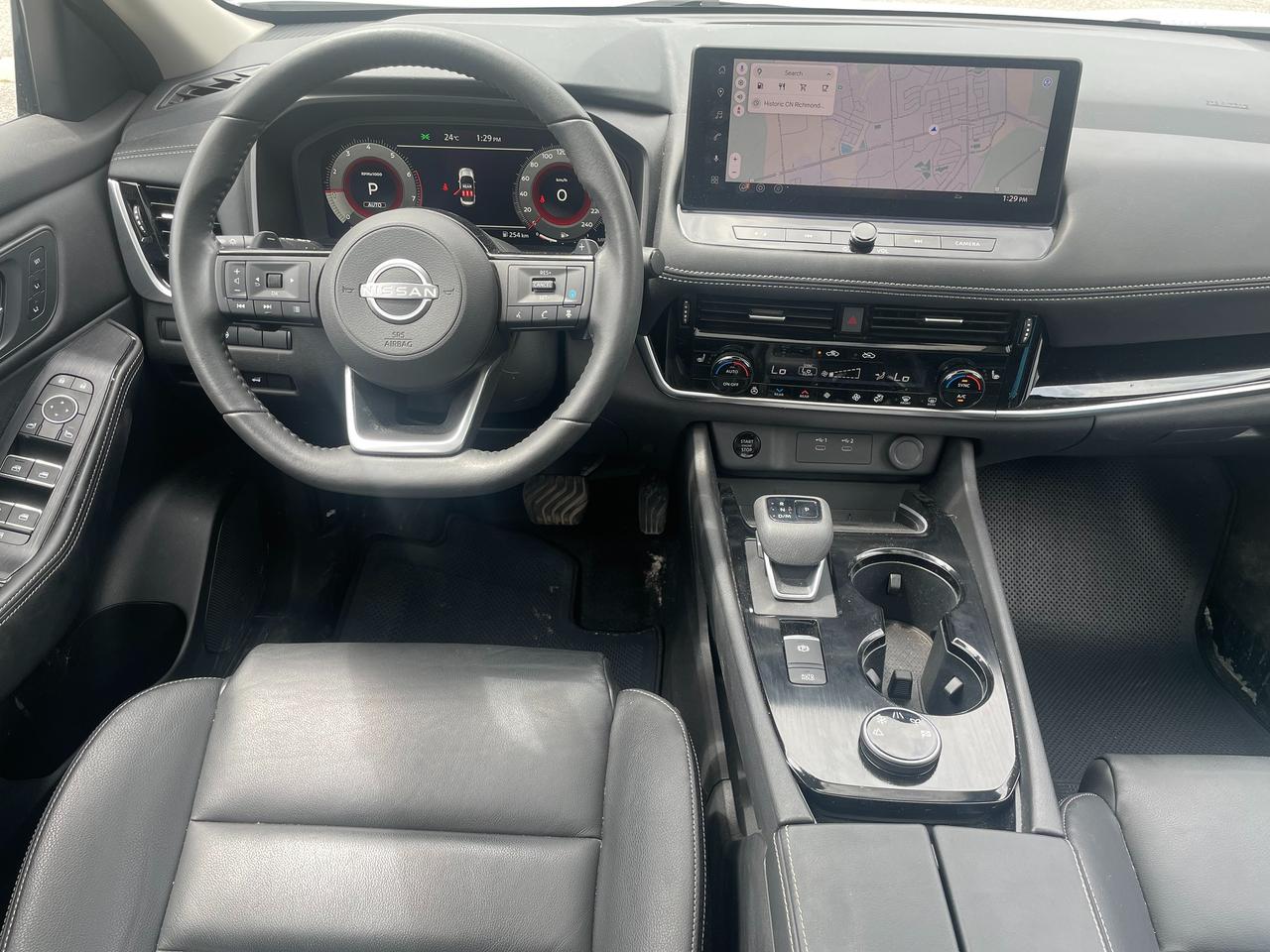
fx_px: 954
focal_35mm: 26
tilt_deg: -36.6
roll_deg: +1.7
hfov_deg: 67.3
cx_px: 635
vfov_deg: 53.1
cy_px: 476
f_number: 1.6
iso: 32
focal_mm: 4.2
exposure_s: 1/150
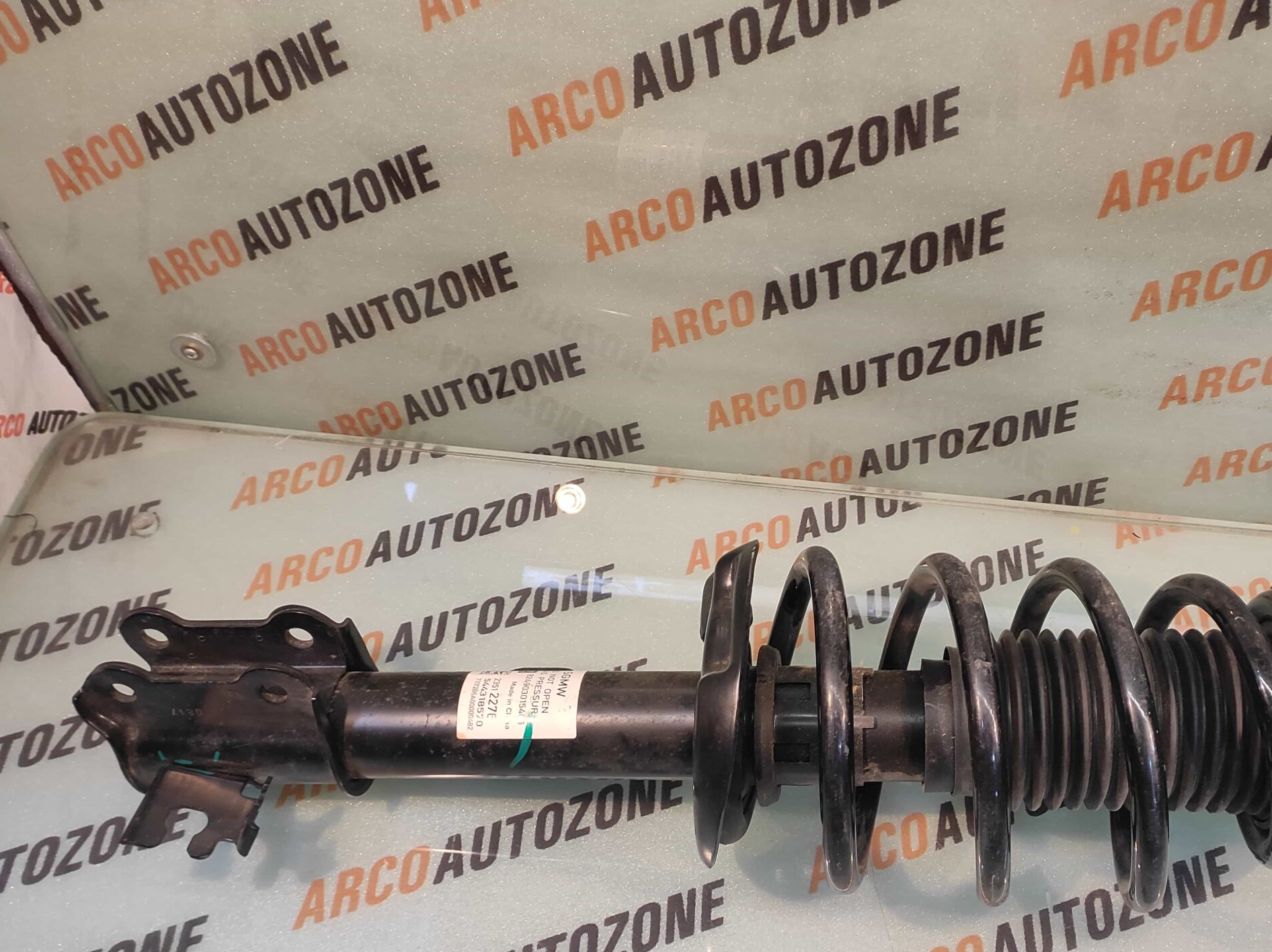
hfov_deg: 73.5
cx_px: 729
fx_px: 845
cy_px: 602
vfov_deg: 58.0
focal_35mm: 23
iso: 139
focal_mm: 4.74
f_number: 1.79
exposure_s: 1/33
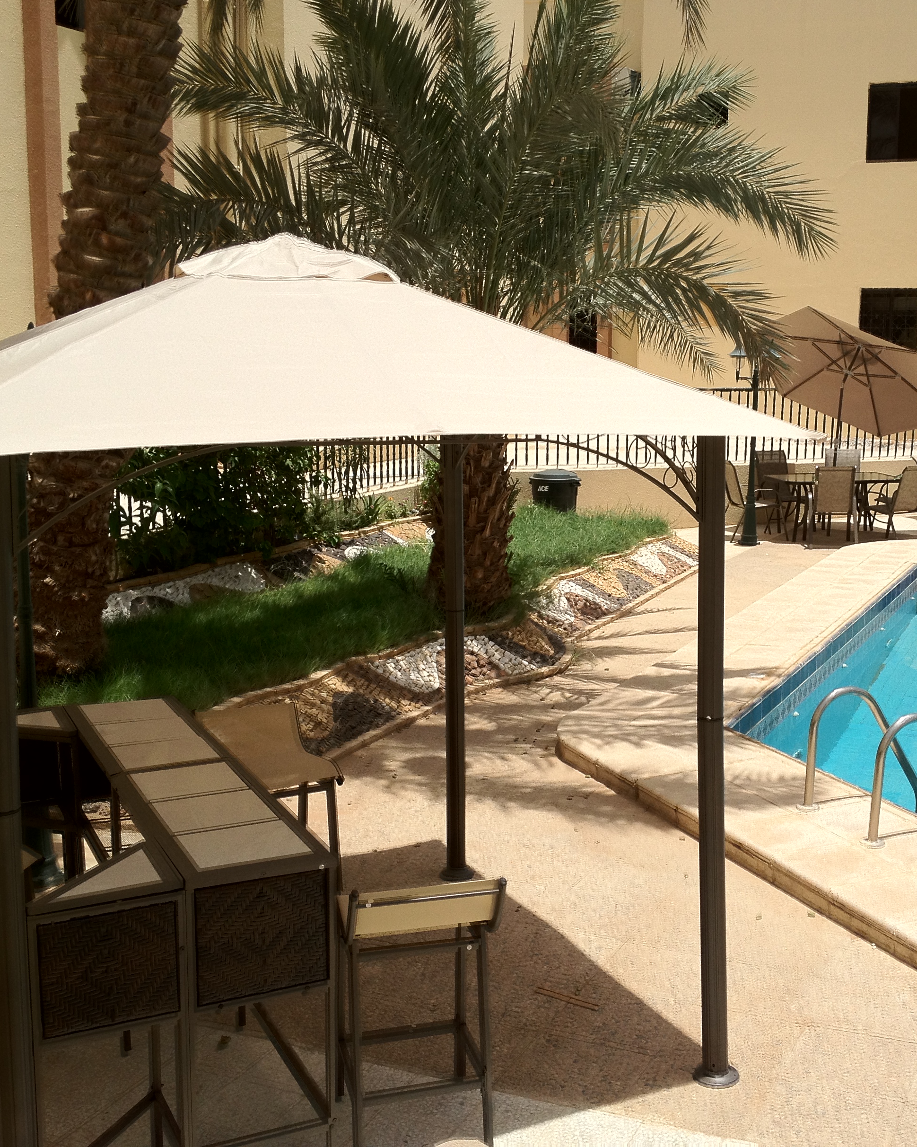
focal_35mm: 46
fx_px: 1561
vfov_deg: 40.3
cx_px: 604
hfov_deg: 32.5
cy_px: 568
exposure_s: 1/2907
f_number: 2.4
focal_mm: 4.28
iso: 64
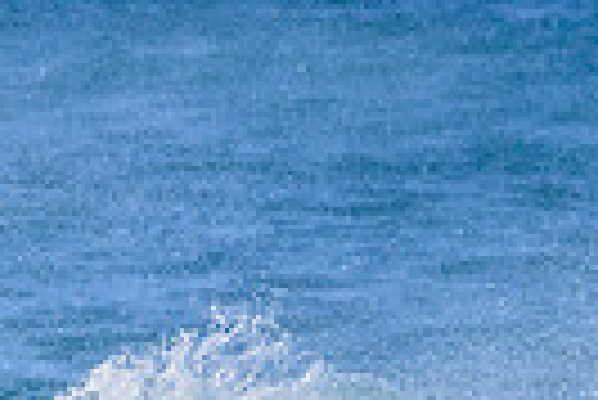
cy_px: 825
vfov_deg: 0.4
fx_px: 54410
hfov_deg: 0.6
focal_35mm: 3272
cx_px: 1178
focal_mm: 500
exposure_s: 1/2000
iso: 250
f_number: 5.6
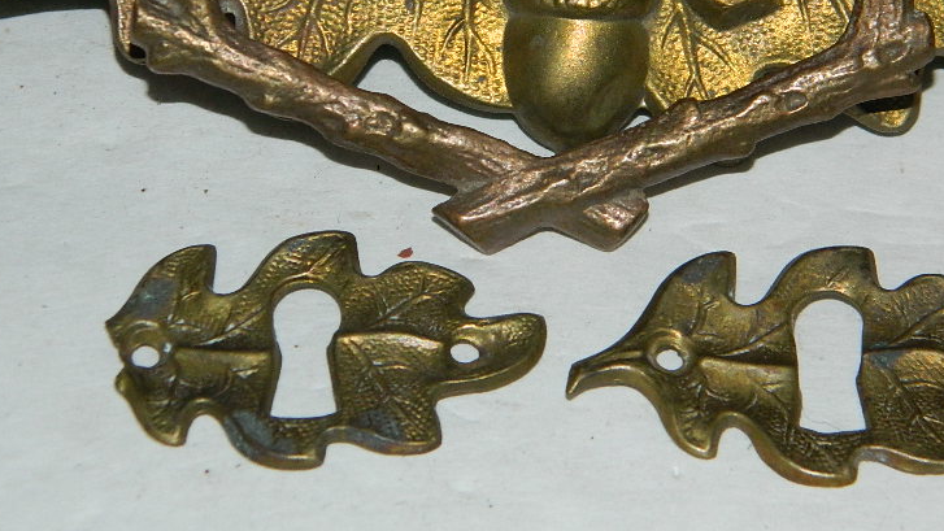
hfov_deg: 13.6
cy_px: 44
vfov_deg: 7.7
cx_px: 562
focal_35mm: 158
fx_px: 3955
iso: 200
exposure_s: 1/60
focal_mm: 18.6
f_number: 12.6
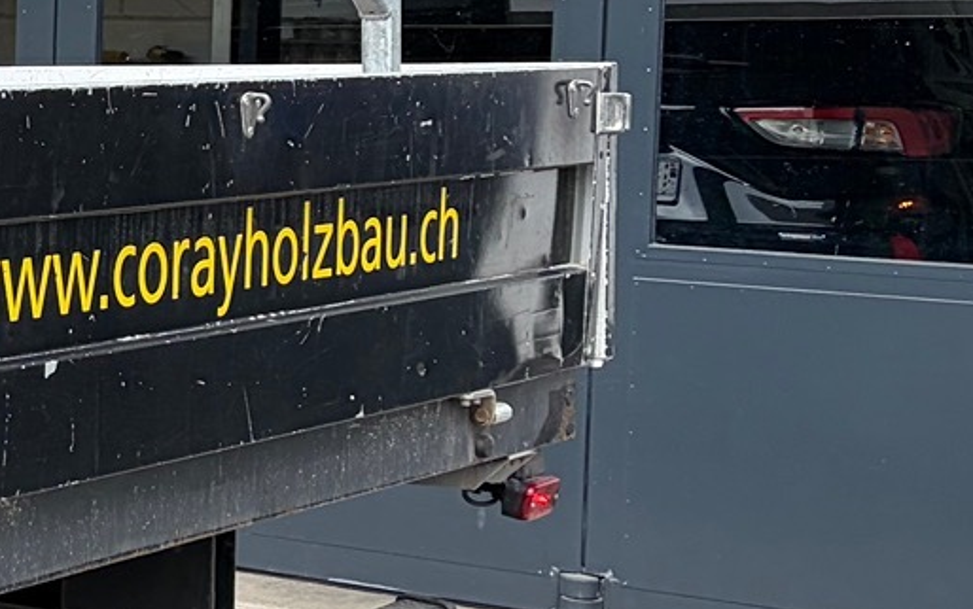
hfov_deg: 15.8
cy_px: 176
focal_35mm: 108
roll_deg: +1.5
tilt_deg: -3.7
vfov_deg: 12.1
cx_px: -888
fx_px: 2866
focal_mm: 5.96
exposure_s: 1/1016
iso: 50
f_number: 1.6
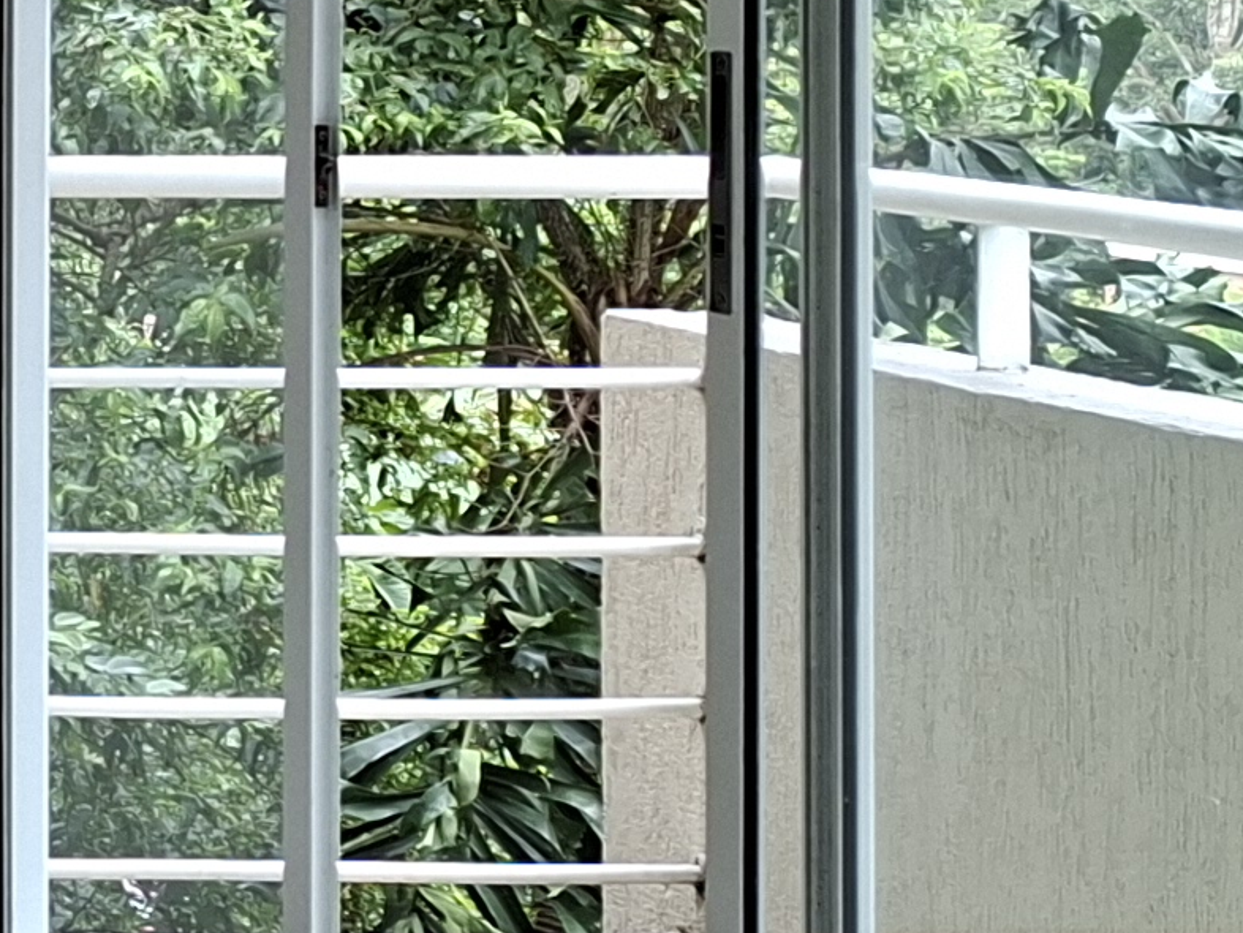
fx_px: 4203
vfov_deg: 12.5
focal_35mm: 117
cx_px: -1656
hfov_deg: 13.1
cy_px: -55
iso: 50
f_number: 1.8
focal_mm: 5.54
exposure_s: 1/113
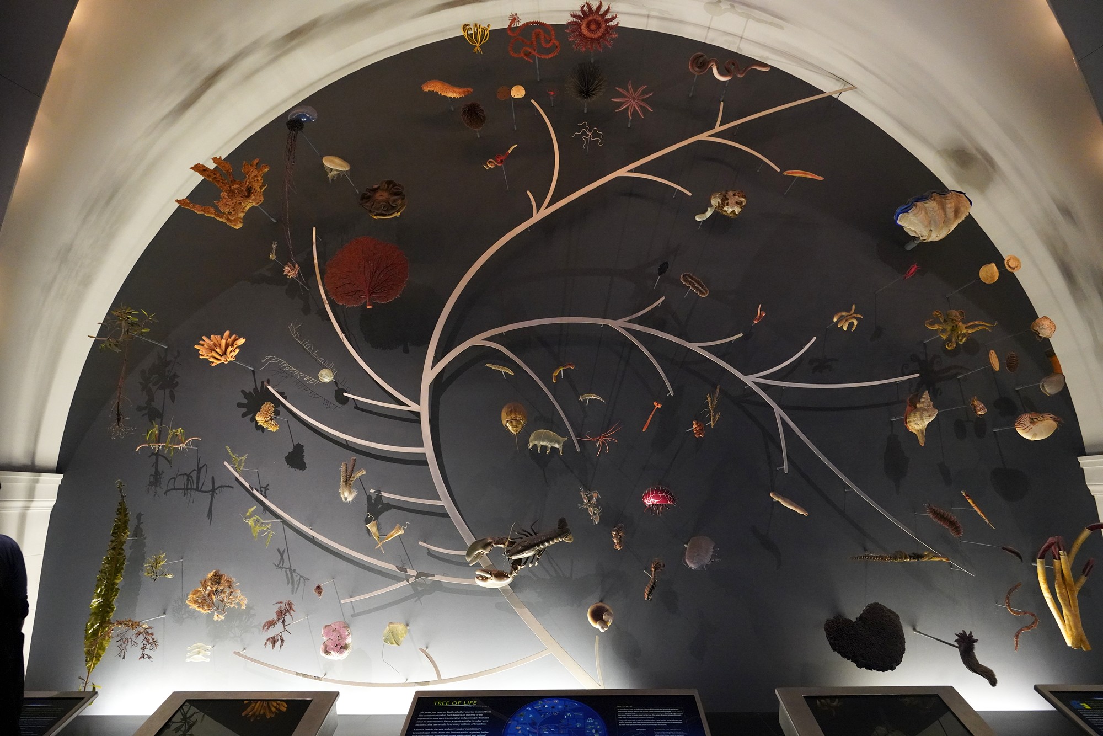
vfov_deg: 61.9
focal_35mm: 20
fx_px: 613
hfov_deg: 84.0
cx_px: 552
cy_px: 368
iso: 8000
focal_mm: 20
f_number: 3.5
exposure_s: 1/80
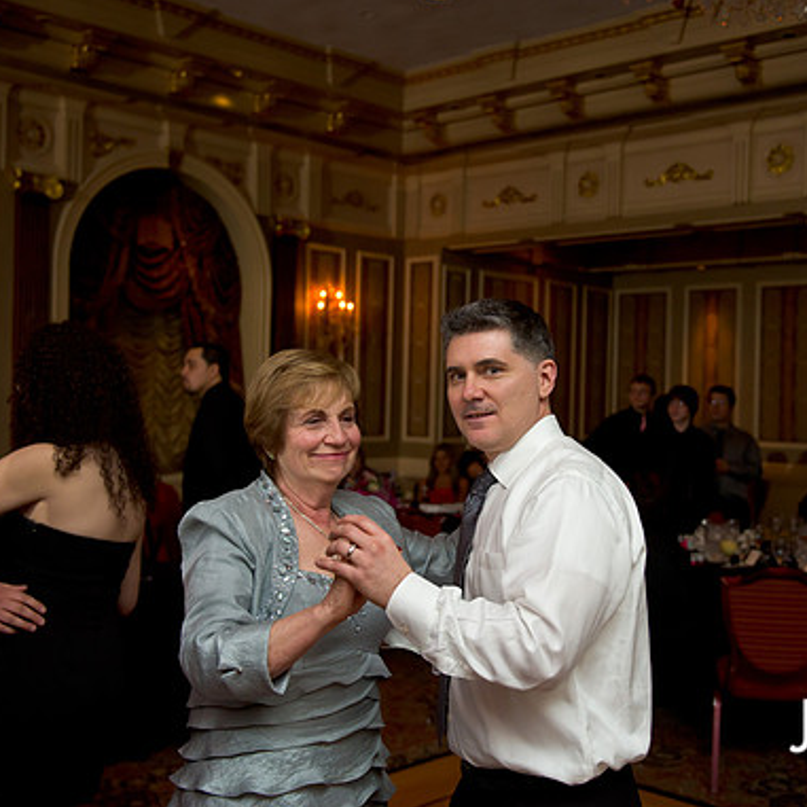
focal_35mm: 44
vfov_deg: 38.3
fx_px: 1161
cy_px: 402
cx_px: 464
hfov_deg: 38.3
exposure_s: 1/125
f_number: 3.2
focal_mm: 34
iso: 1600
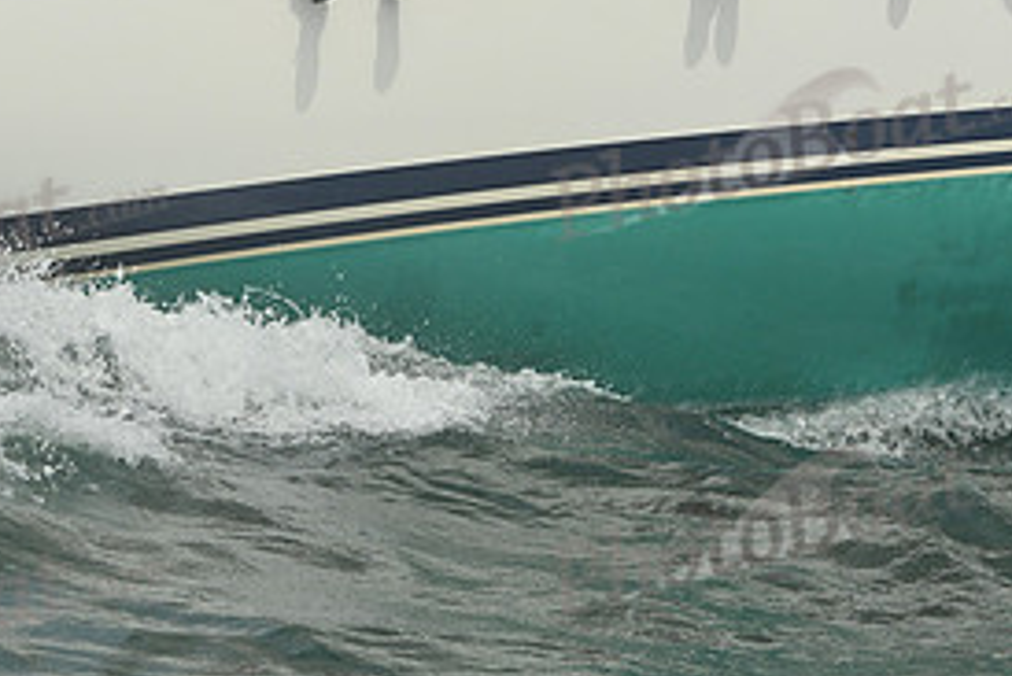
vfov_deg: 9.2
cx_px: 362
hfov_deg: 13.8
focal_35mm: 148
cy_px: 6
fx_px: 4162
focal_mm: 70
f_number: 11
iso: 320
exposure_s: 1/1250
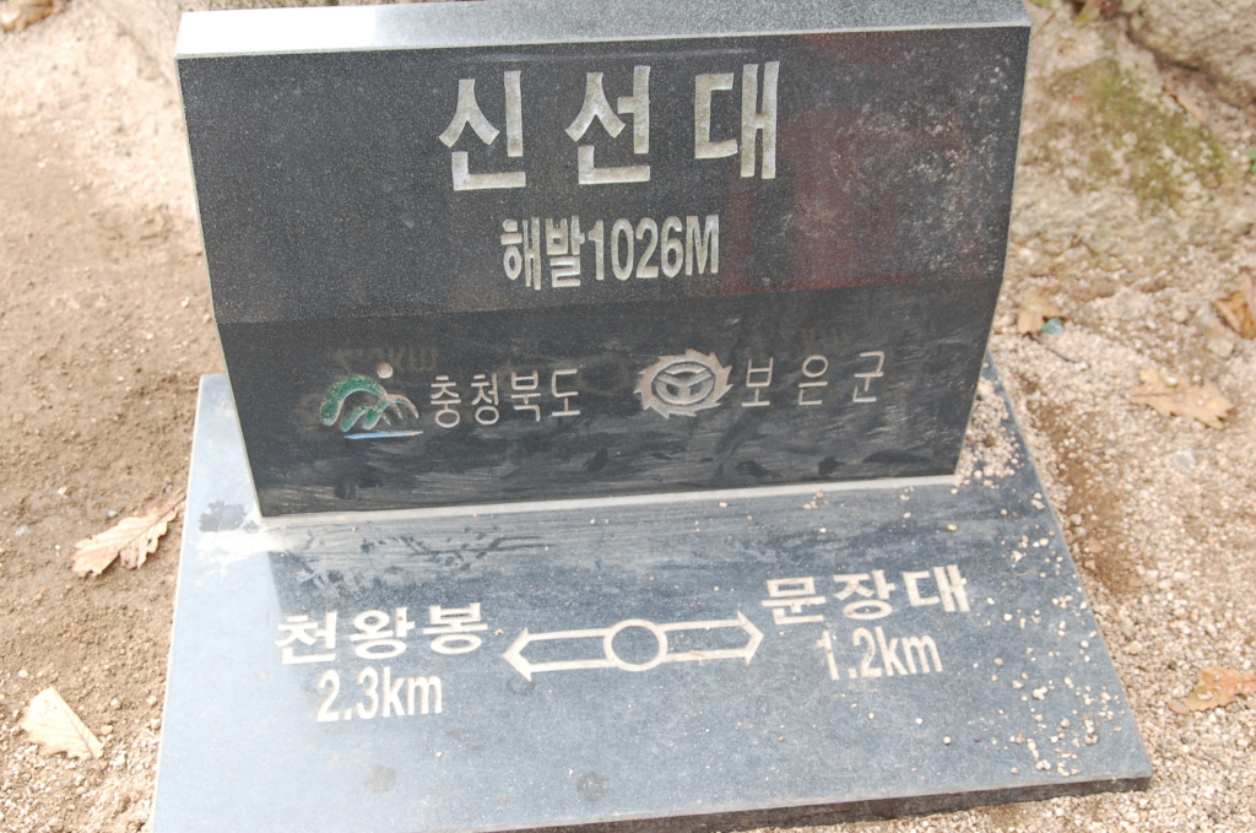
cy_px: 416
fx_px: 1672
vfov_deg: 28.0
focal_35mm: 48
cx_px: 628
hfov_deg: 41.2
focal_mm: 32
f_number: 5
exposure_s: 1/100
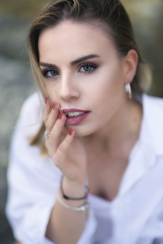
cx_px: 82
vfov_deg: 23.9
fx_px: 577
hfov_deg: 16.1
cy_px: 122
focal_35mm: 85
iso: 160
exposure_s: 1/2500
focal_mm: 85
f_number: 1.4
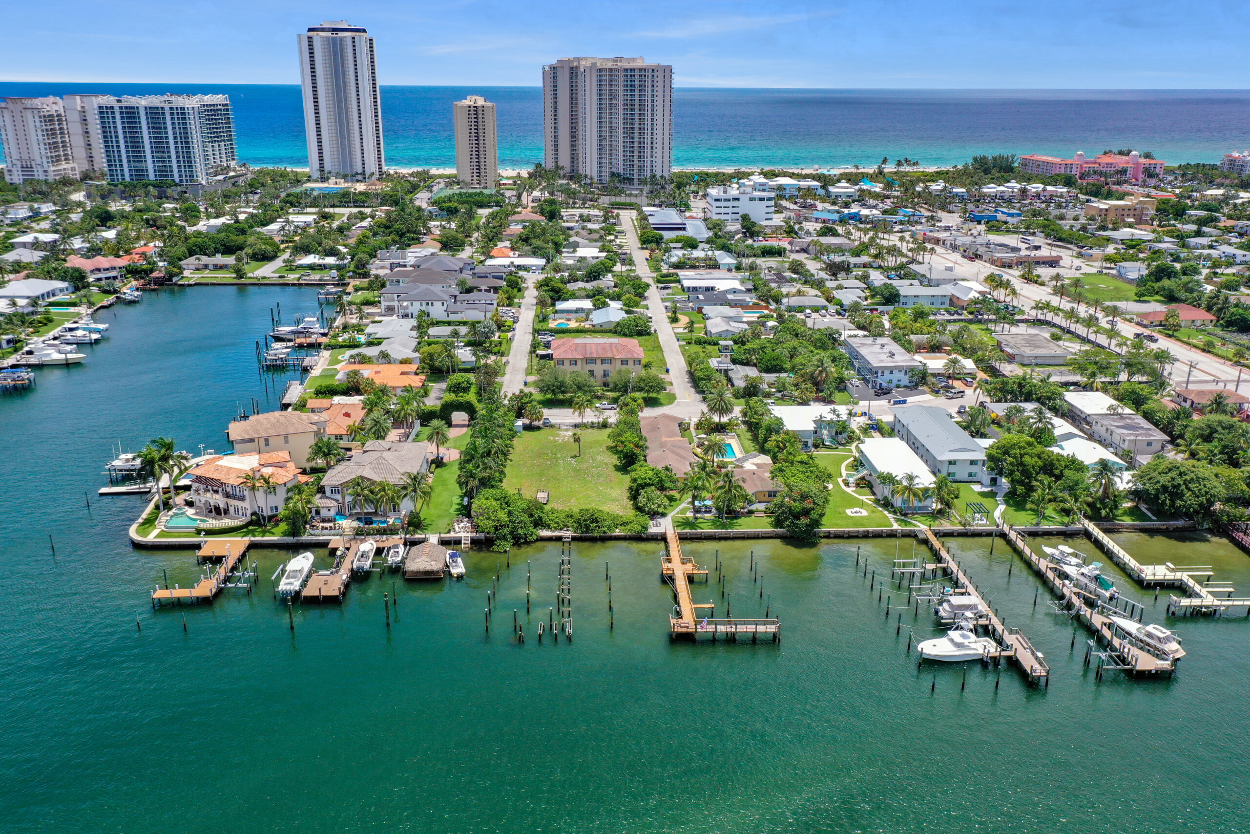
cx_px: 625
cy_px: 417
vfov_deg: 46.4
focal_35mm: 28
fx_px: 972
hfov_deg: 65.5
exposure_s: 1/500
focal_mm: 10.26
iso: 100
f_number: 5
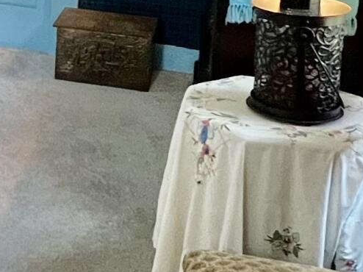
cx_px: -126
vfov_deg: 17.7
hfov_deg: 21.9
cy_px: -64
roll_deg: -0.3
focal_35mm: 79
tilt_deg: -11.7
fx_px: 828
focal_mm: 1.57
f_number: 1.8
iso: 640
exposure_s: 1/60
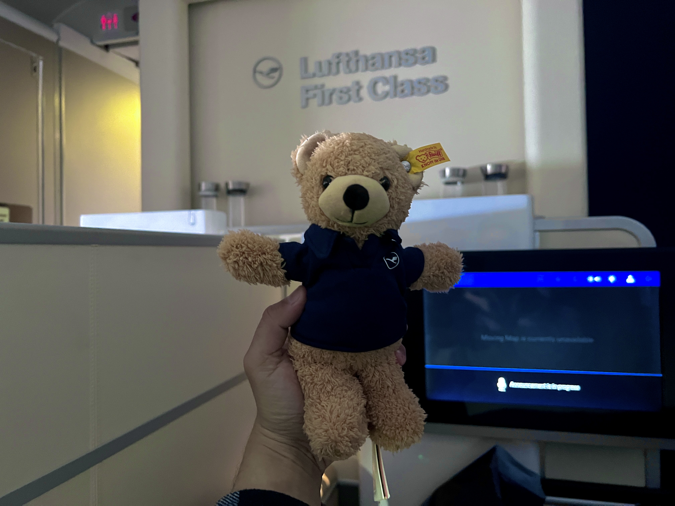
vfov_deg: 53.1
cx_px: 338
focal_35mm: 26
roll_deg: +1.2
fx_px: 507
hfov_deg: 67.3
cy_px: 253
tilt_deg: +1.3
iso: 500
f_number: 1.5
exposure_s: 1/25
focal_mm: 5.7
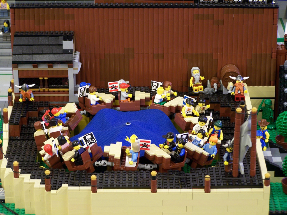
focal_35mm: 128
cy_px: 108
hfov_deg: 15.4
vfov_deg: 11.6
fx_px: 1061
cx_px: 144
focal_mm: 21.2
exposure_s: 1/2
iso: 80
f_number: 3.2
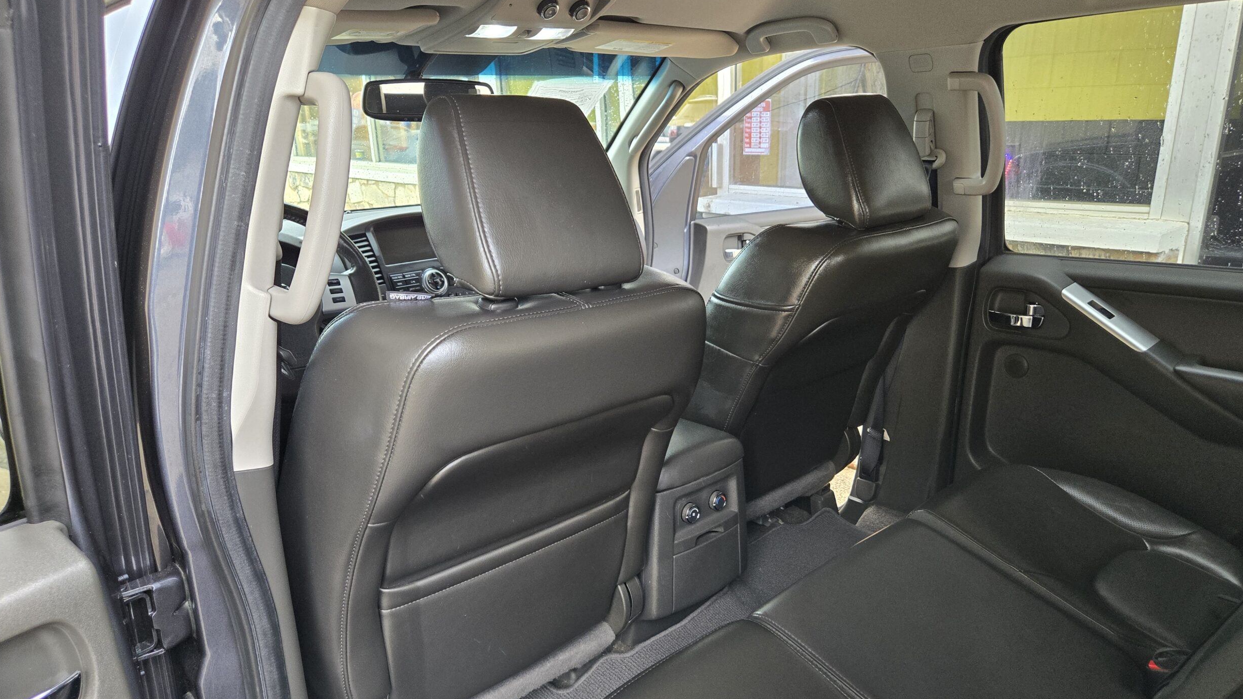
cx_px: 630
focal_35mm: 26
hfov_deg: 71.9
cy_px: 405
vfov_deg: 44.2
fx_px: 857
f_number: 1.8
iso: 320
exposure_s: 1/120
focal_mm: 5.4
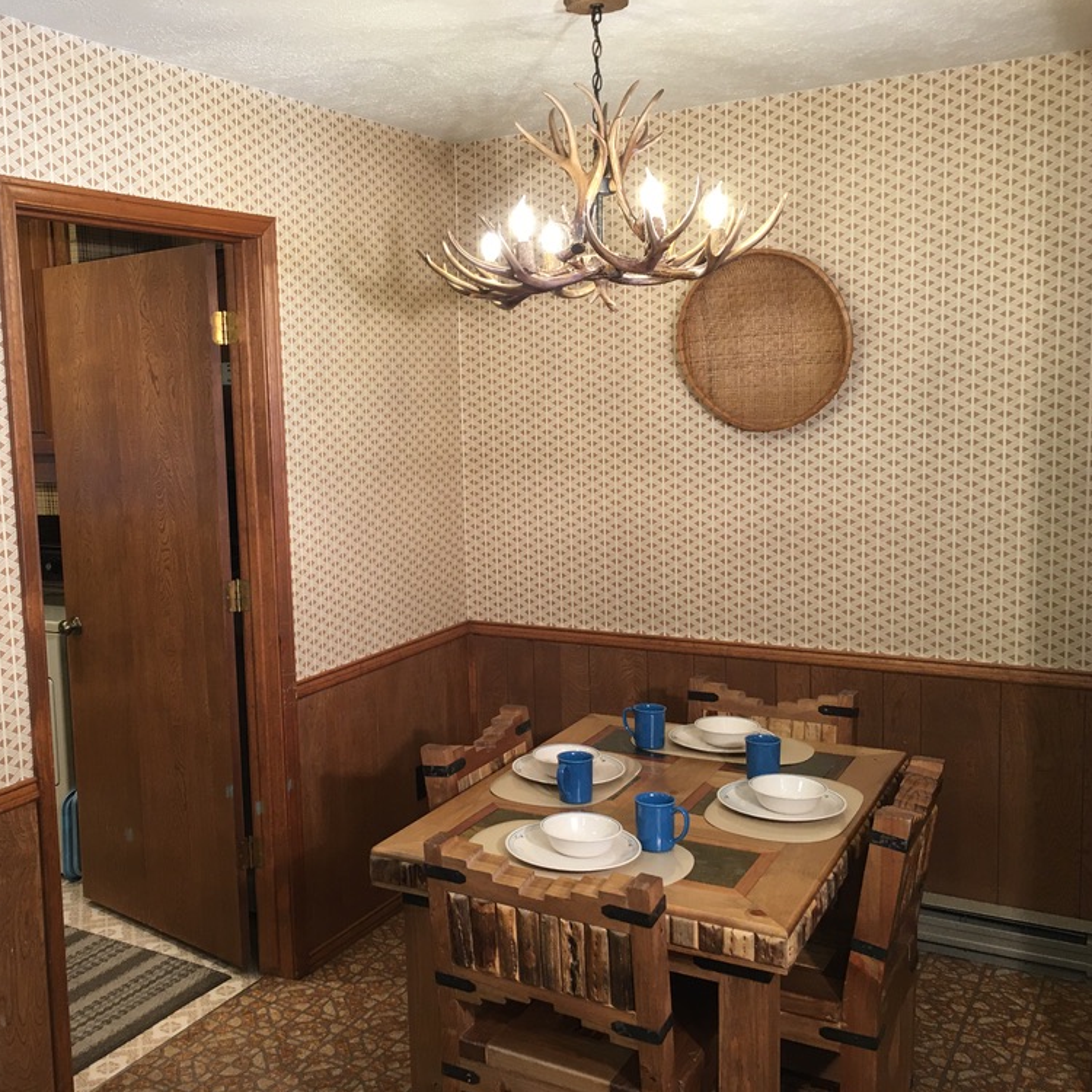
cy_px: 545
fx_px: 1249
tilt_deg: -5.2
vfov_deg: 47.2
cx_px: 396
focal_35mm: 35
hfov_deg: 46.7
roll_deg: +1.7
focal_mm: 4.15
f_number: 2.2
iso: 25
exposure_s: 1/15
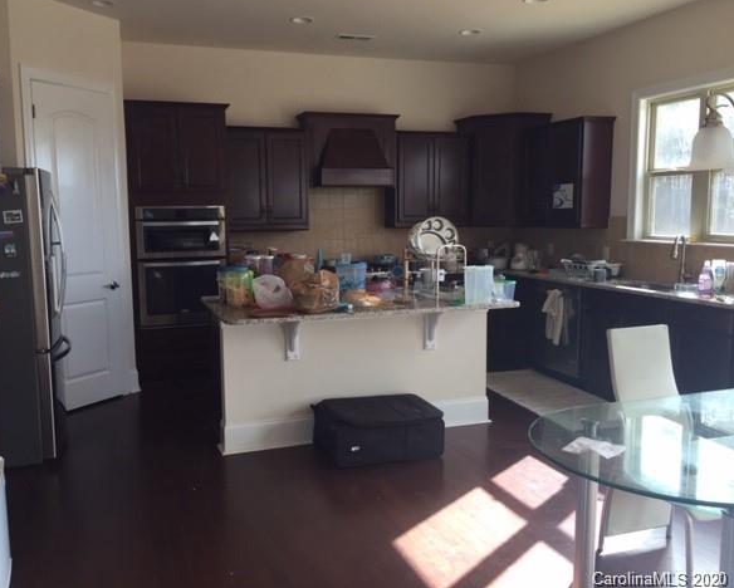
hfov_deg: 57.1
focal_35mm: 31
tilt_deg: -5.9
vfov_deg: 47.2
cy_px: 289
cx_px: 334
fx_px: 674
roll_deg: +0.6
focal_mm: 4.15
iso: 40
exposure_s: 1/120
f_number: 2.2
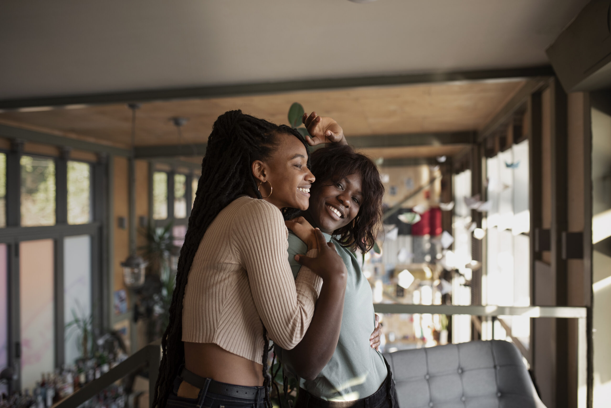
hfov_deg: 54.4
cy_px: 204
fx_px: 594
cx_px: 306
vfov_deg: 37.9
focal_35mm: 35
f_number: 2.5
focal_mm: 35
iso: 640
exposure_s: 1/250
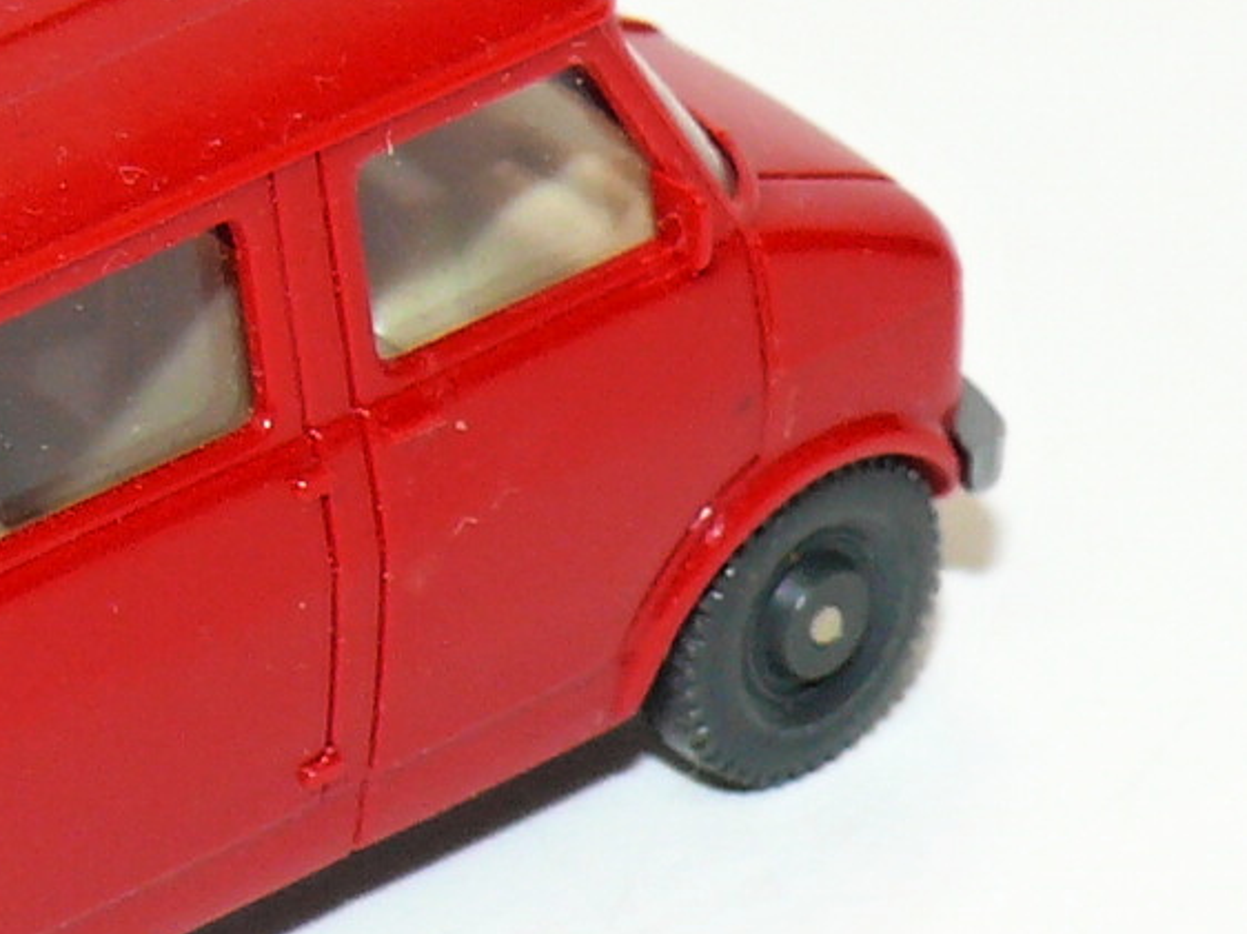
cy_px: 375
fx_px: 12927
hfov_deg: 5.5
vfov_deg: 4.1
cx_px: -107
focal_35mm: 359
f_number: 4
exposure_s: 1/30
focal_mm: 15.1
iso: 100
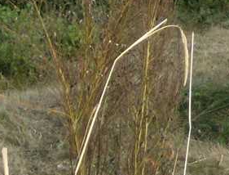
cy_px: -112
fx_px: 1683
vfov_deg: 5.9
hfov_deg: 7.7
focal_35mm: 253
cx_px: 314
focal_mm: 11.6
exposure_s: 1/91.3
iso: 200
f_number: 3.7
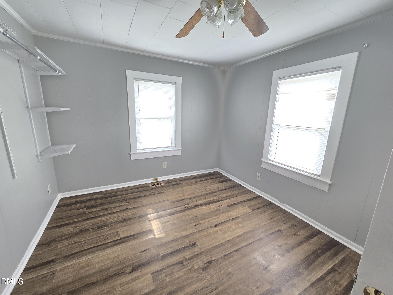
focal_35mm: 13
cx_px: 196
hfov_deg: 106.2
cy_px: 148
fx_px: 148
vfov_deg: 89.9
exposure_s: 1/60
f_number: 2.2
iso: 200
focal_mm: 2.2
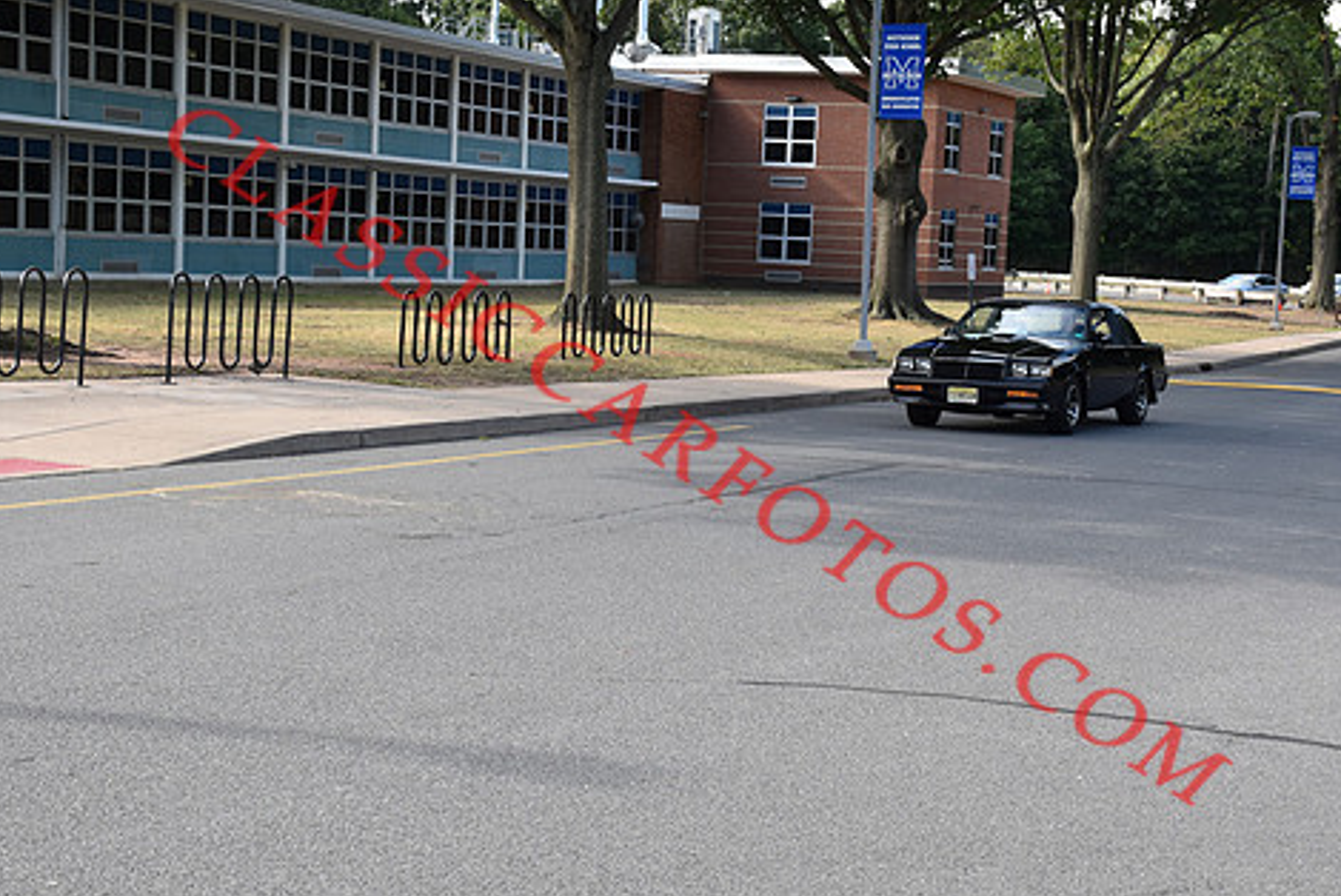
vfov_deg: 18.4
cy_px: 458
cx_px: 713
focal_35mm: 74
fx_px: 2758
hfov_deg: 27.3
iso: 400
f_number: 7.1
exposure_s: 1/200
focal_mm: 40
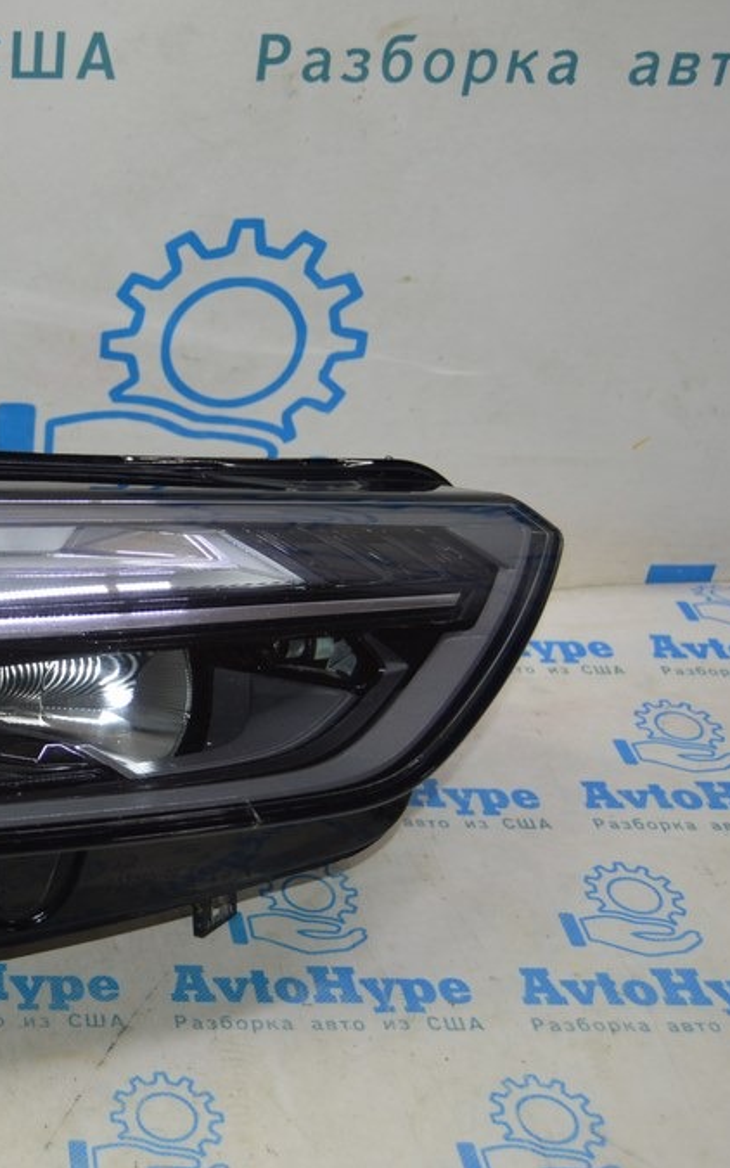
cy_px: 582
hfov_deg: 23.7
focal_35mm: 51
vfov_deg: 39.6
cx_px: -76
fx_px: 1623
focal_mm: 22
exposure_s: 1/80
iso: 400
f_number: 4
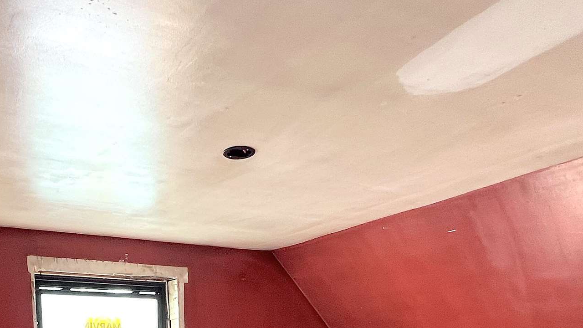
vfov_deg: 27.5
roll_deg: +1.7
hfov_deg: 56.7
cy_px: 451
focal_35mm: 34
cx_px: 191
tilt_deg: -9.1
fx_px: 526
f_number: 1.8
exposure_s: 1/99
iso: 100
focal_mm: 1.57
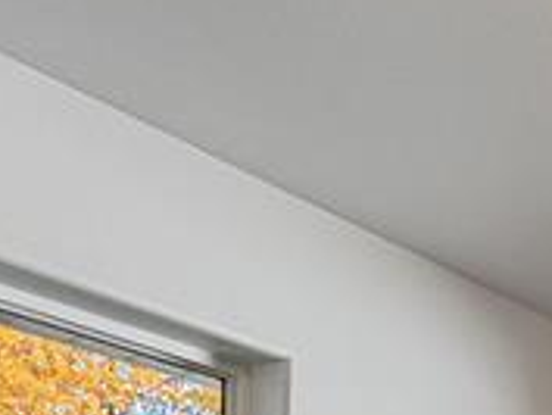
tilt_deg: -0.6
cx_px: 736
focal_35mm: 81
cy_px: 761
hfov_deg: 21.6
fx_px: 1293
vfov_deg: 15.5
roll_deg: -0.4
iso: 160
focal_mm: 2.22
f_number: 2.2
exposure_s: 1/120
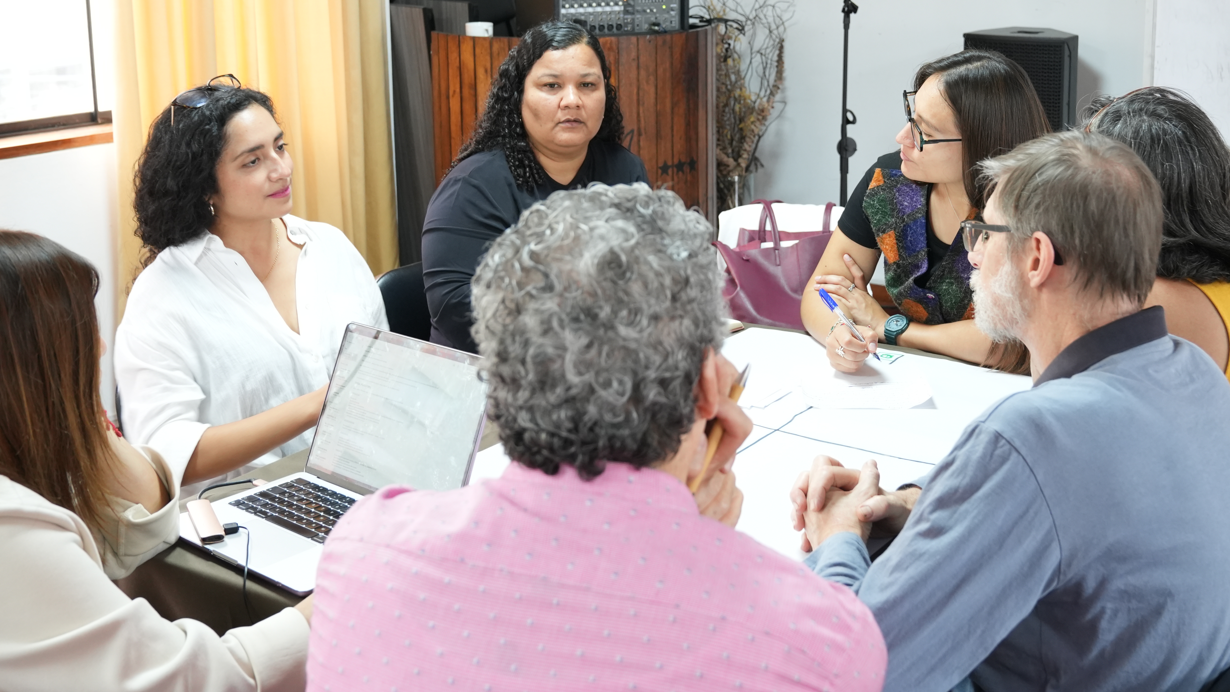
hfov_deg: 47.1
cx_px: 730
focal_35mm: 43
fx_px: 1402
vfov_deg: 27.3
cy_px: 161
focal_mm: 29
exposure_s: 1/40
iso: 1600
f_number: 4
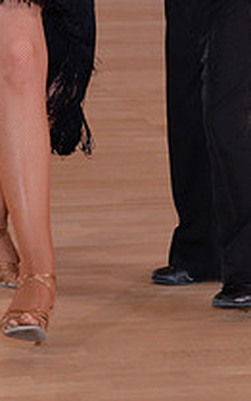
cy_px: -150
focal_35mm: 220
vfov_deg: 9.3
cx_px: 112
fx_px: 2403
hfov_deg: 6.0
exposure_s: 1/250
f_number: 6.3
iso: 2000
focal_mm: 78
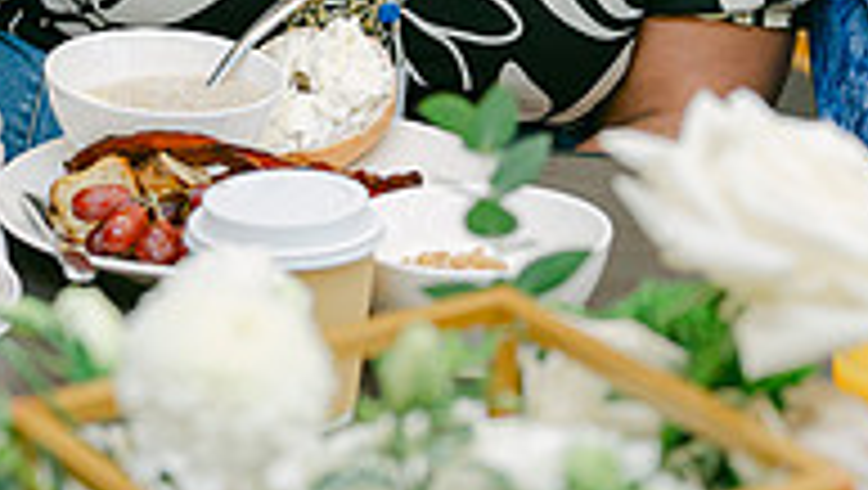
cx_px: 405
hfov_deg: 13.7
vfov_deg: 7.6
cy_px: -283
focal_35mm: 157
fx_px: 3617
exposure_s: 1/125
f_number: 3.5
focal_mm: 50
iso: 1600
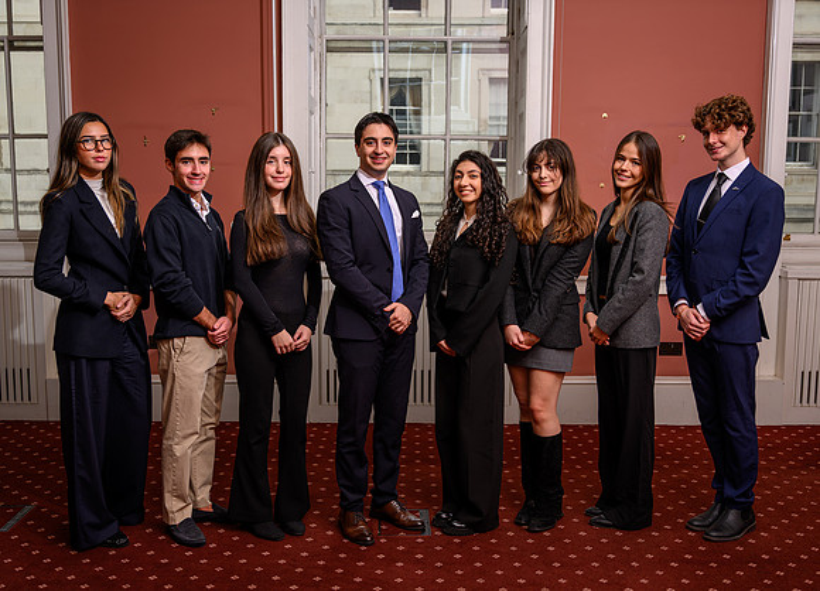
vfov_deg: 36.8
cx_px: 410
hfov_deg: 49.5
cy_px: 295
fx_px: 889
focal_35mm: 38
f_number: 4
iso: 50
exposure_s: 1/200
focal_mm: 35
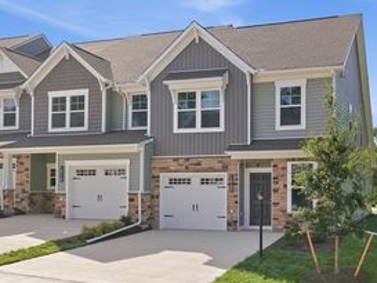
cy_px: 173
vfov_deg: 32.8
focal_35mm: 44
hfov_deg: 42.1
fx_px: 479
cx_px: 264
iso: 100
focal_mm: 8.7
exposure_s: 1/80
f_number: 1.8
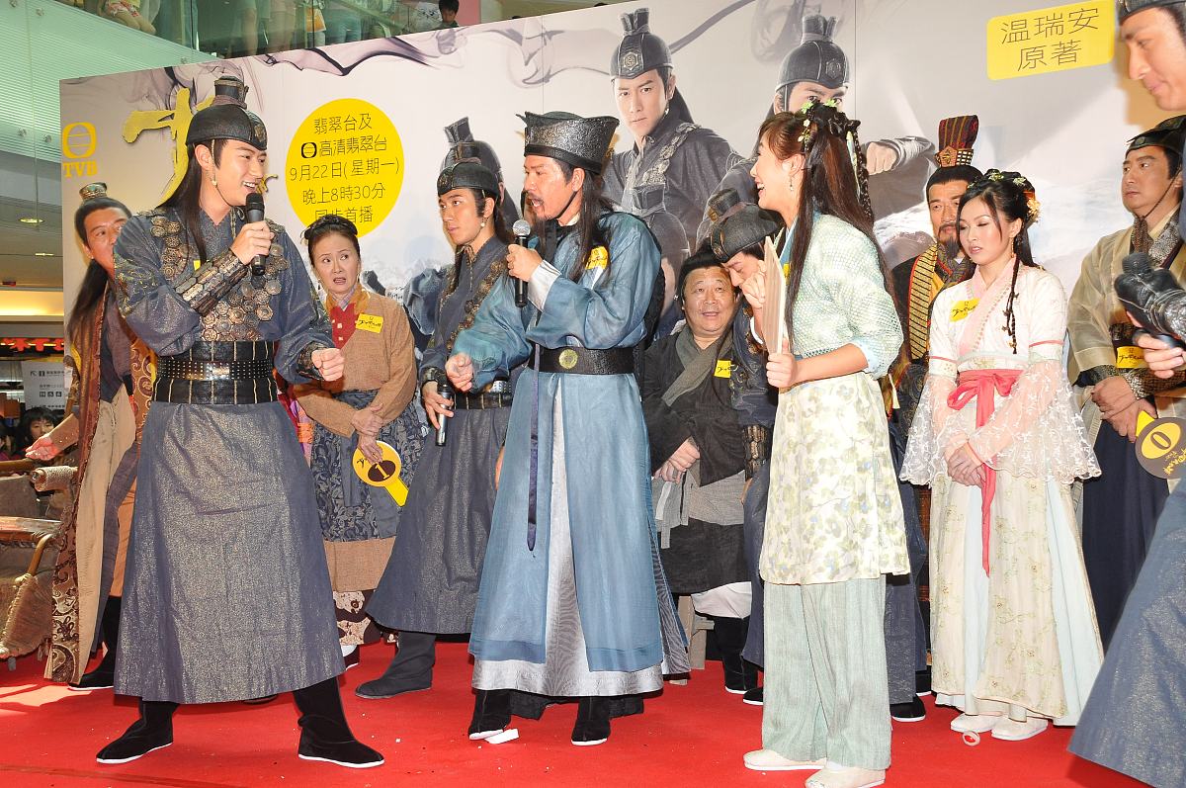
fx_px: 1382
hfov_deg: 46.4
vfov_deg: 31.8
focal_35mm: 42
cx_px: 593
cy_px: 394
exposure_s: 1/100
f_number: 6.3
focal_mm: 28
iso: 800
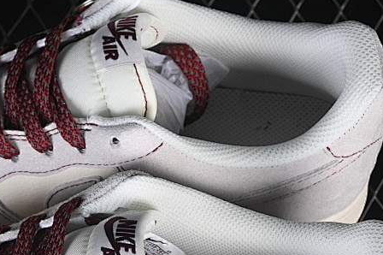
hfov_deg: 11.3
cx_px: 55
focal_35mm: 181
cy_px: 244
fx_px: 1924
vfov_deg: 7.5
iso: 160
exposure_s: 1/80
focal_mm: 50
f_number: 7.1
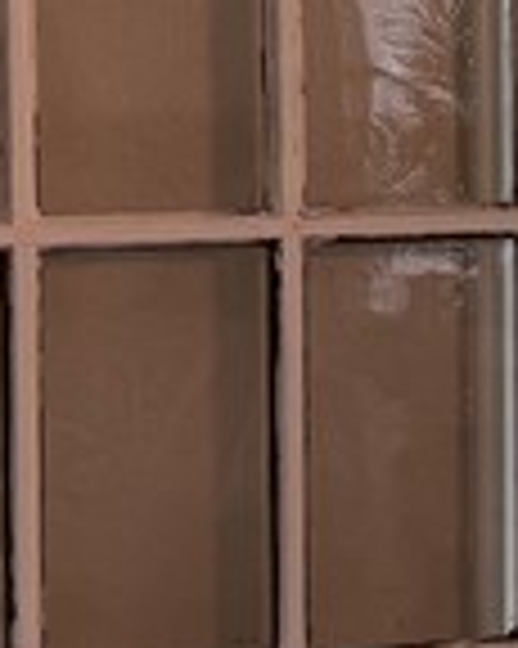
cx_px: 1275
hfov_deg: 8.4
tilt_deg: -1.0
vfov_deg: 11.5
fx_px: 3204
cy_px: 130
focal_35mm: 167
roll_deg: +0.2
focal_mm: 6.76
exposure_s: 1/120
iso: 100
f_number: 1.78
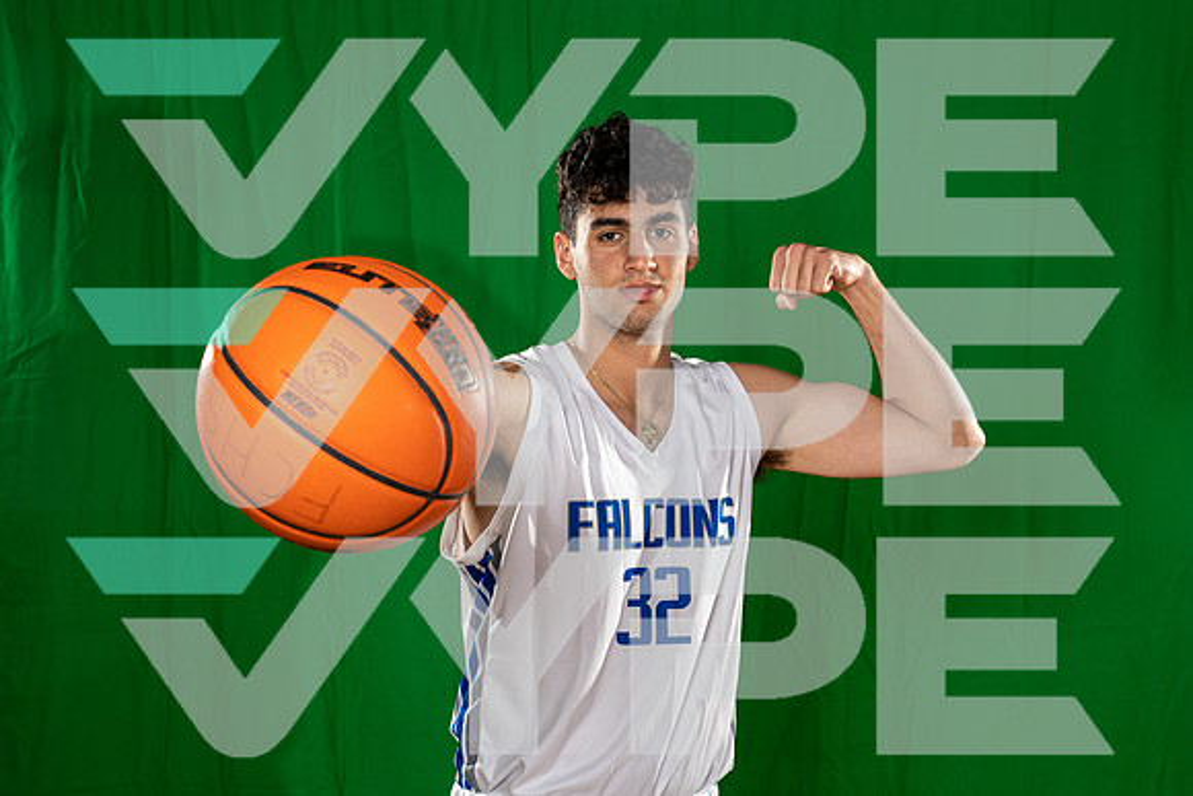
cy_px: 398
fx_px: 1724
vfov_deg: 26.0
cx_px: 596
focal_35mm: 52
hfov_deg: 38.2
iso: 250
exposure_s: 1/250
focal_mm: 52
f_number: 8
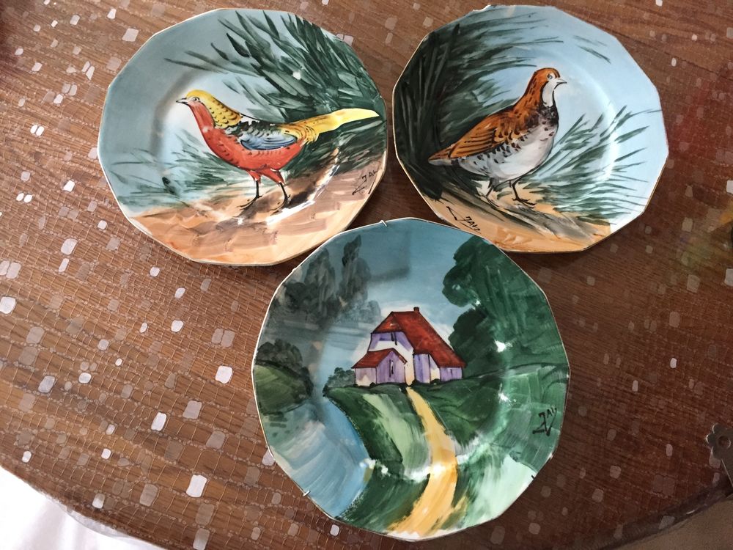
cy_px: 275
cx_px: 366
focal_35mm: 29
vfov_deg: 48.2
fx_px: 614
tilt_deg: -74.9
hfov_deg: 61.7
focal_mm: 4.15
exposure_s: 1/25
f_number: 2.2
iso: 250
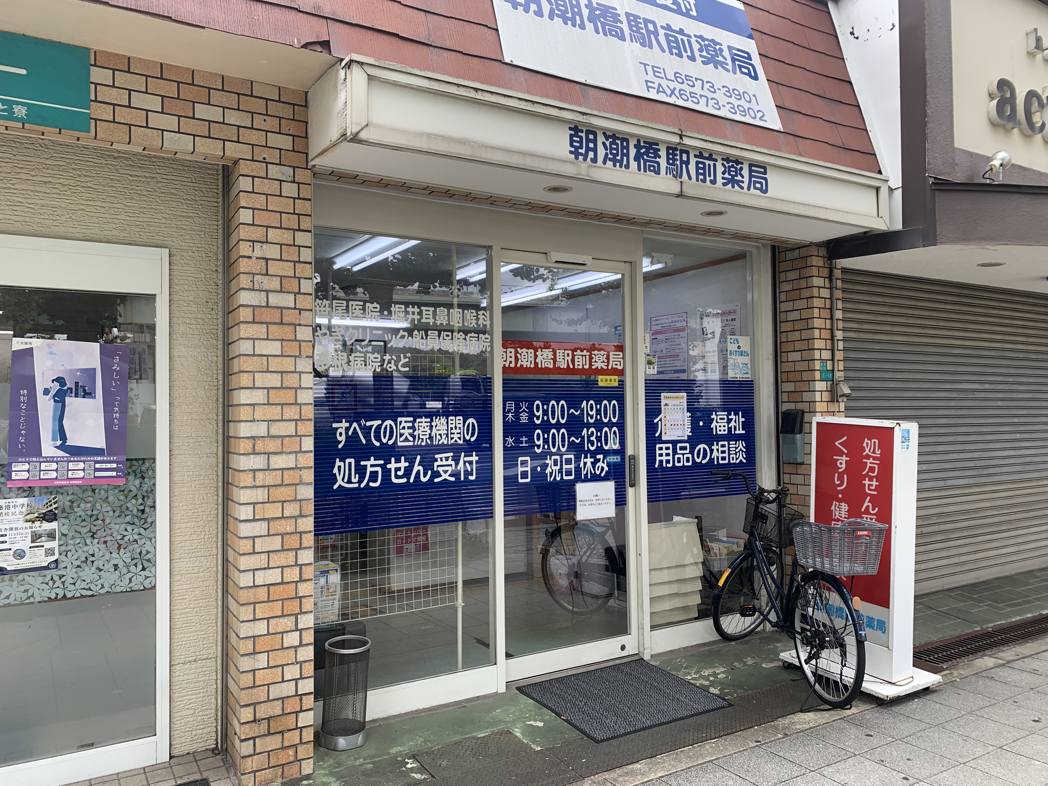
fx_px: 787
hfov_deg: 67.3
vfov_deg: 53.1
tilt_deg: +1.0
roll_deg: +1.4
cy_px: 393
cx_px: 524
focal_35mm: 26
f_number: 1.8
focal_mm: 4.25
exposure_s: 1/450
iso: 25
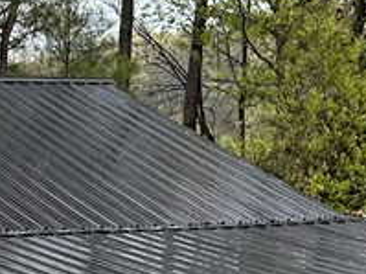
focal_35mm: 134
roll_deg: +0.2
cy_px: 313
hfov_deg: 13.9
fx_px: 1416
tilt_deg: -9.5
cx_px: -166
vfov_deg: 10.9
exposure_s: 1/121
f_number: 1.5
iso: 50
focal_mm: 5.7
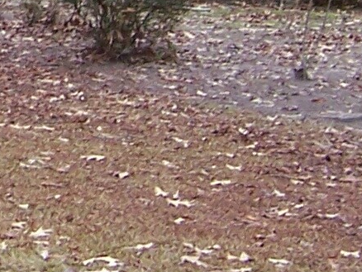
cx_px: -274
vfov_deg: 7.3
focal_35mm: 194
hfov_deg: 9.7
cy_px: -293
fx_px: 2030
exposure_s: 1/90
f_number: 3.4
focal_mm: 5.5
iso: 80
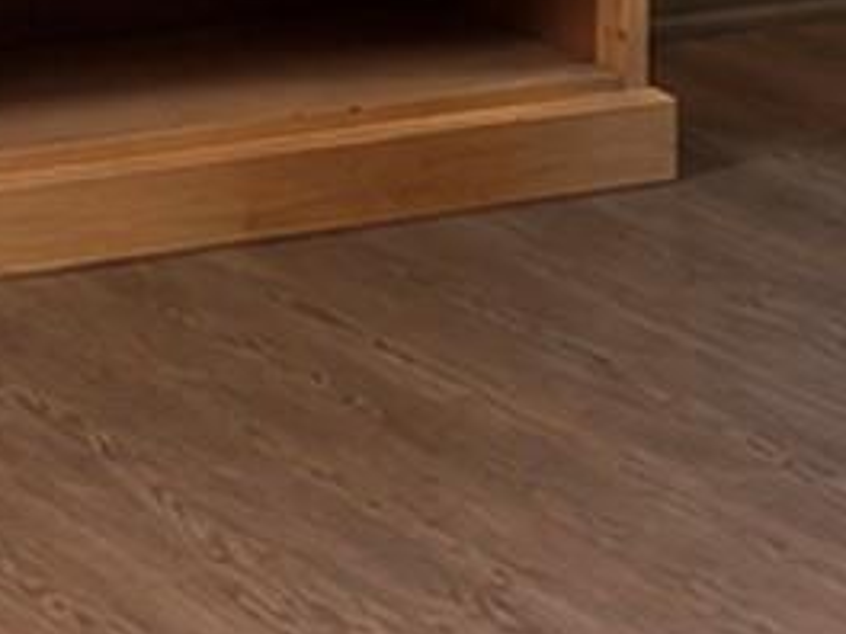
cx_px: 900
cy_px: -589
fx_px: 4937
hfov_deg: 9.7
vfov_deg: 7.1
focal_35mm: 202
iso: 320
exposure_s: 1/60
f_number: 1.6
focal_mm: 5.96
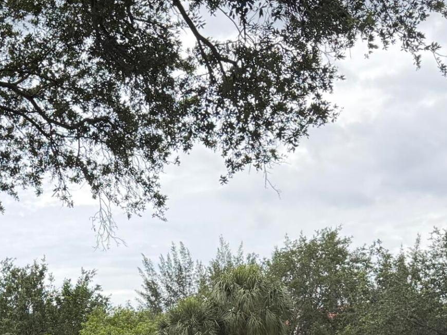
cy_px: 472
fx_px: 1033
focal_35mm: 80
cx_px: 6
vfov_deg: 17.0
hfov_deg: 23.5
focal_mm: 6.76
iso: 100
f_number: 1.78
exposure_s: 1/1618
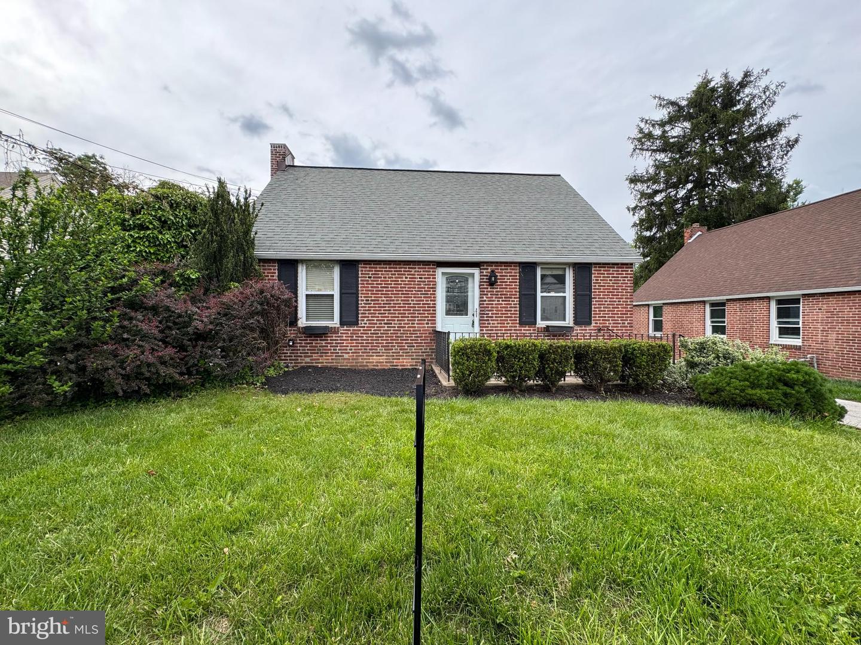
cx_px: 430
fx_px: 348
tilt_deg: -0.7
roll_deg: -0.5
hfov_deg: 102.1
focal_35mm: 14
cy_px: 322
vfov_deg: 85.7
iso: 40
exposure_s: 1/377
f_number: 2.2
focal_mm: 2.22
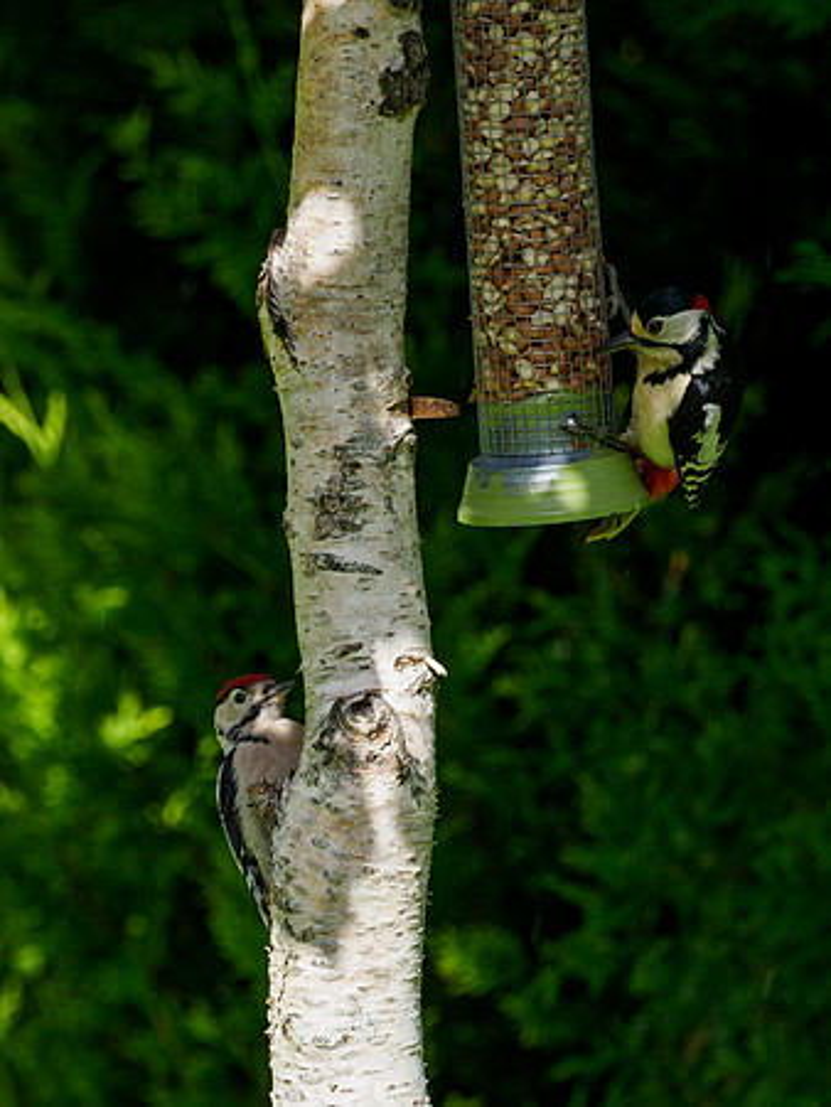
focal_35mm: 1047
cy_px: 716
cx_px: 243
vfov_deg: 1.9
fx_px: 33478
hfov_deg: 1.4
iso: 200
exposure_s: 1/400
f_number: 5
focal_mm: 300
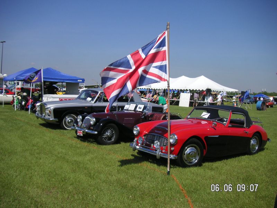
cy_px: 104
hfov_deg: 50.1
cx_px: 138
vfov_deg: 38.7
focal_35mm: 37
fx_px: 296
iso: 50
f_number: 6.7
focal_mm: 6.1
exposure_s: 1/250
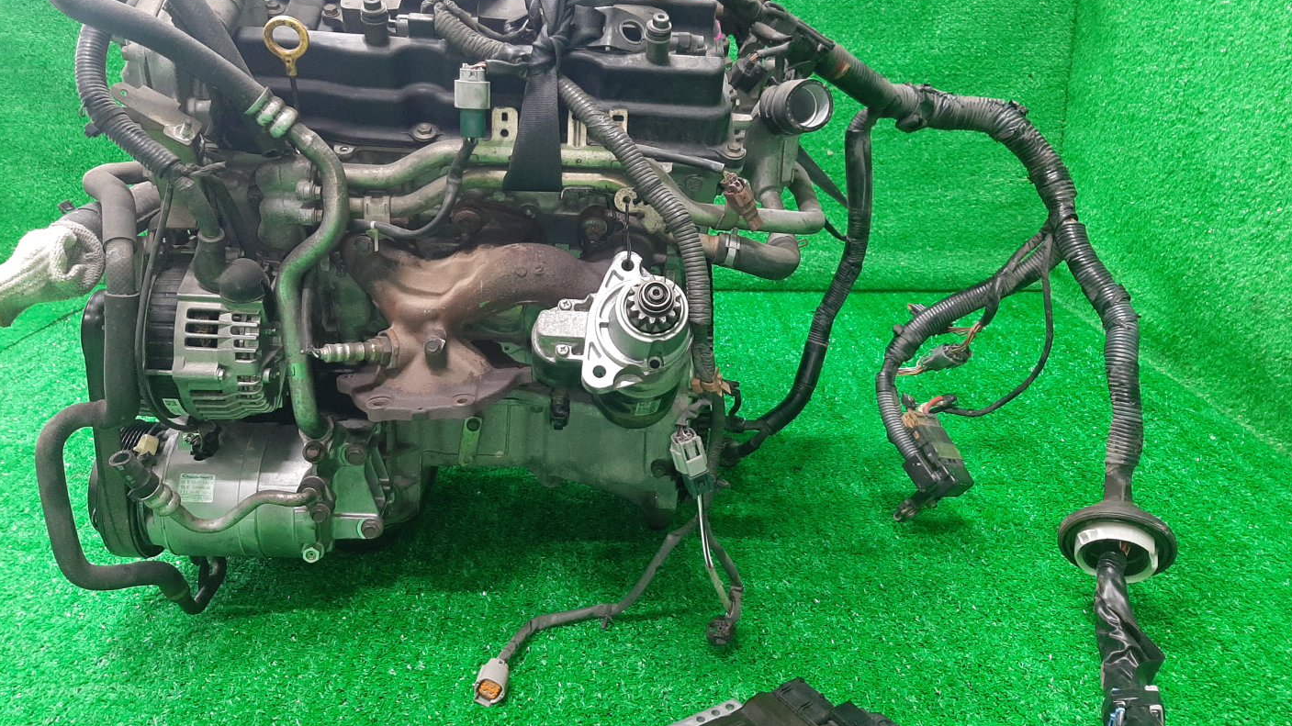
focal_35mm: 29
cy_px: 298
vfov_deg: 40.0
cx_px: 644
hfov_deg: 66.1
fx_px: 993
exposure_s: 1/33
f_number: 1.7
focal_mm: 3.93
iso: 167
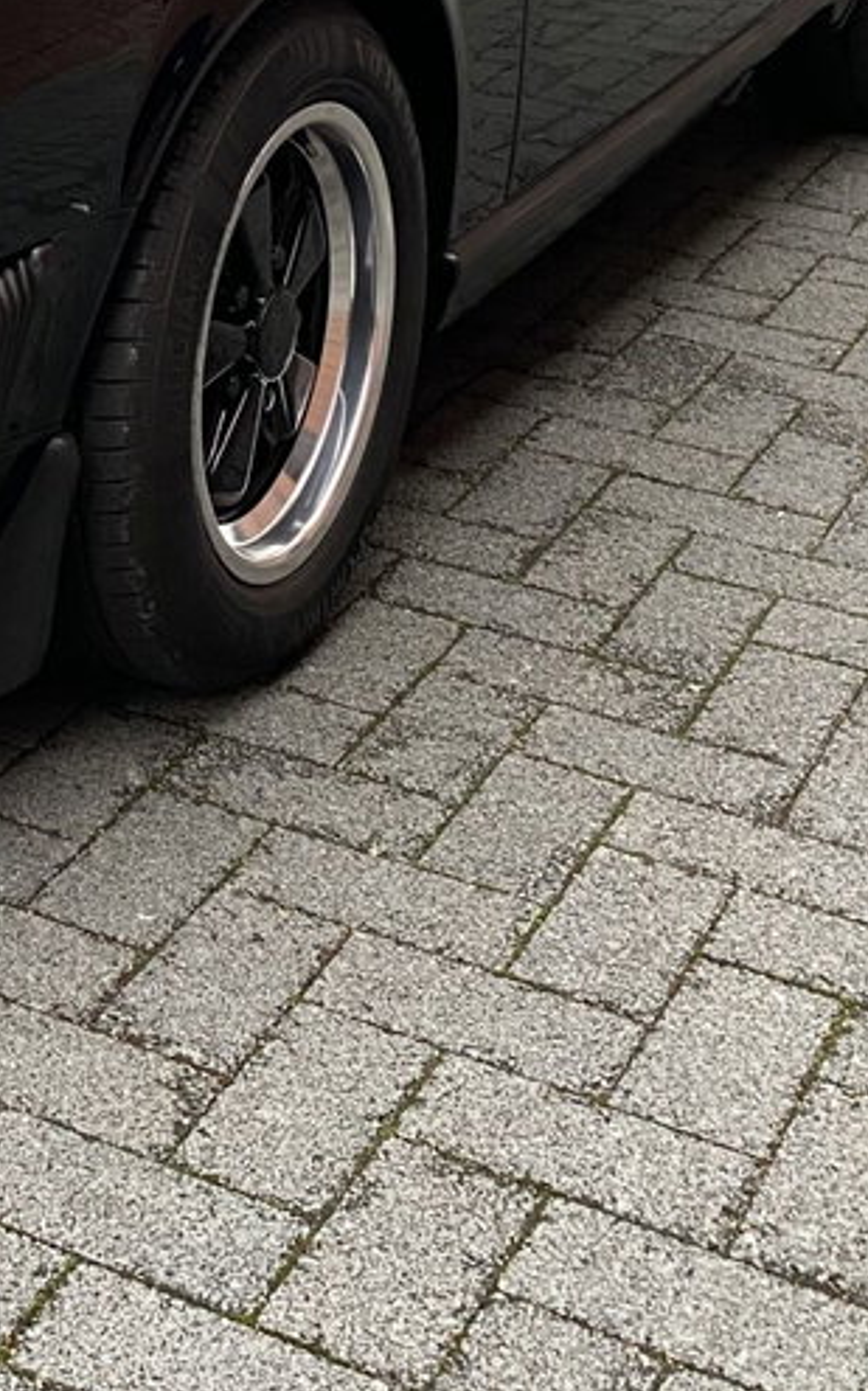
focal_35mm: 76
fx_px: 2879
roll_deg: -2.9
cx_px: -140
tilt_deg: -6.7
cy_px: -370
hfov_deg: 16.5
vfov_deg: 24.1
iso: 125
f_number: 1.8
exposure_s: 1/96
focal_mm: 4.25
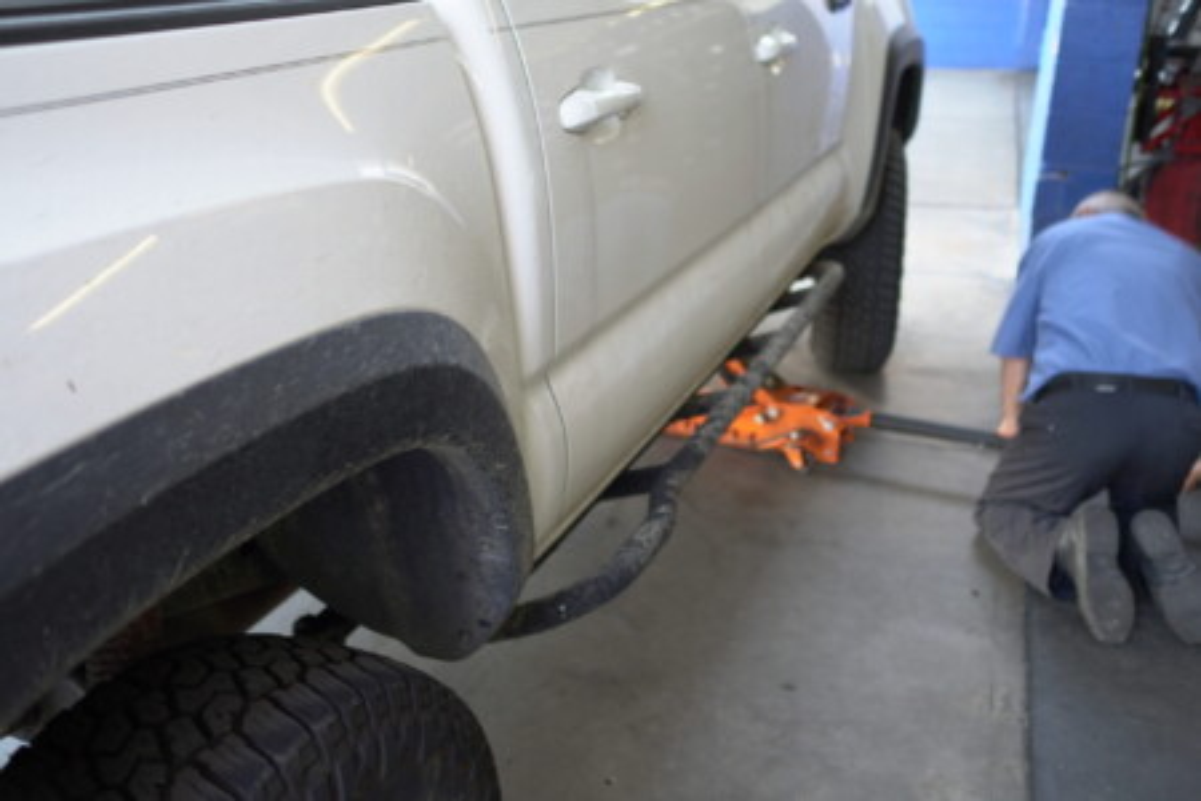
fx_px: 1201
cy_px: 400
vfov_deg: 36.9
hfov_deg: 53.1
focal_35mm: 36
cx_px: 600
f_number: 2.2
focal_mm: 24
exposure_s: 1/50
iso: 100
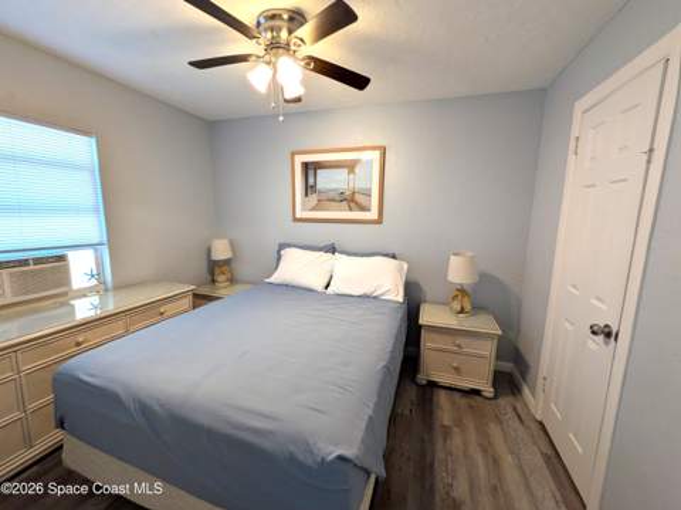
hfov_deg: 102.1
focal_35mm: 14
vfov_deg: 85.6
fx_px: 275
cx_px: 340
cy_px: 255
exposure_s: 1/60
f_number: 2.2
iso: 63
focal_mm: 1.83
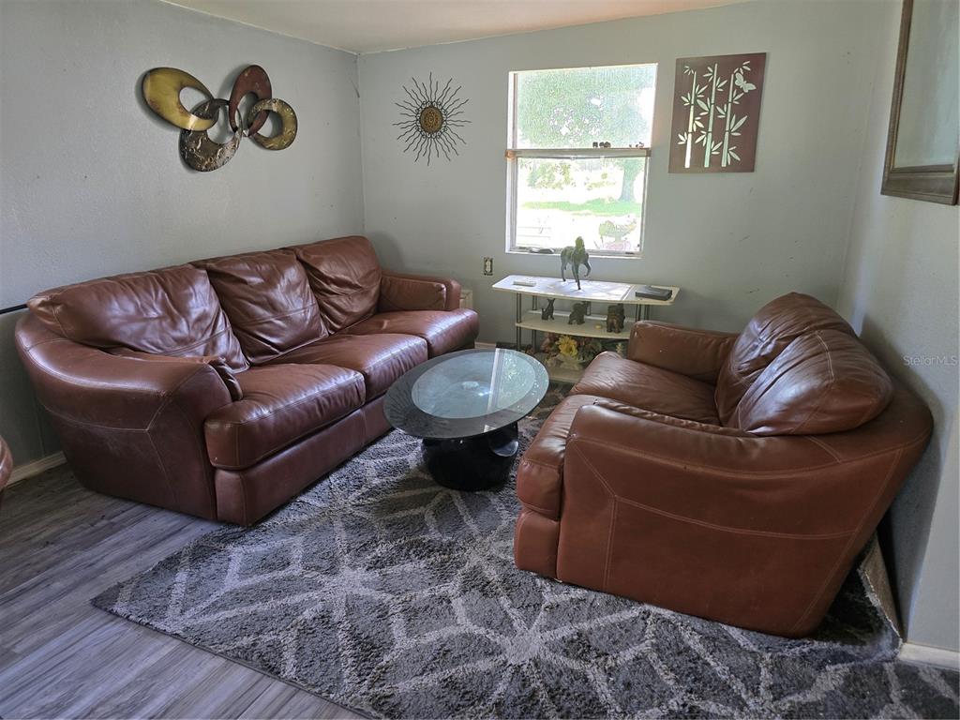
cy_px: 360
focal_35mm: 23
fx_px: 638
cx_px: 480
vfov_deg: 58.9
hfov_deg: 73.9
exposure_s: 1/120
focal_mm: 6.3
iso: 400
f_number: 1.7
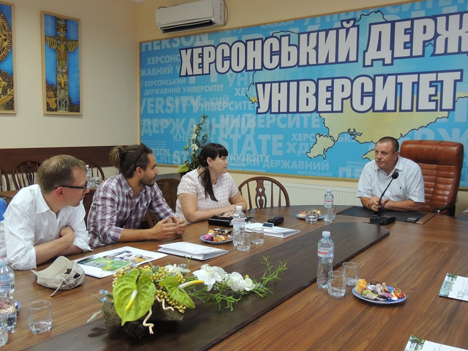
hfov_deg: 55.4
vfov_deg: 42.9
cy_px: 176
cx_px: 234
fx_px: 446
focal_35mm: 33
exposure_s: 1/20
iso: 400
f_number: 3.2
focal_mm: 5.8
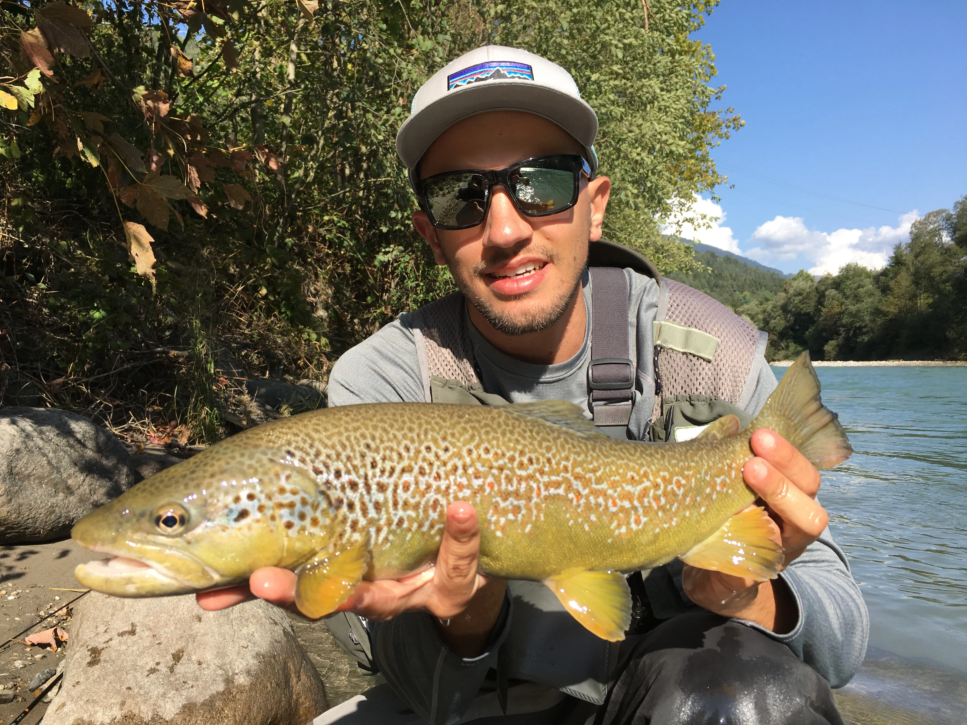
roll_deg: -0.8
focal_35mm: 29
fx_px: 810
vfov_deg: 48.2
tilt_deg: +1.7
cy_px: 362
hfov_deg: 61.7
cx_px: 484
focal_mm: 4.15
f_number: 2.2
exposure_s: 1/864
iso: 25
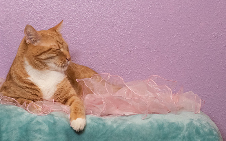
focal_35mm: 104
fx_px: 641
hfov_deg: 19.9
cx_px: 61
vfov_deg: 12.6
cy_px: 45
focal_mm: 50
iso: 2800
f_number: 5
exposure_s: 1/200
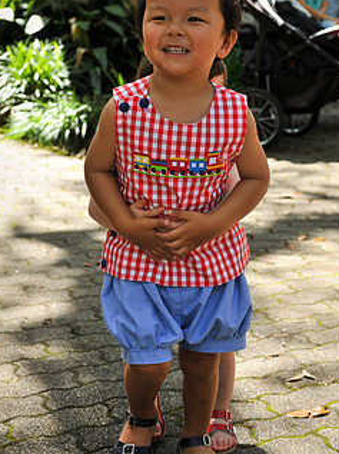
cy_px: 182
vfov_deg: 27.4
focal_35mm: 71
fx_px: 929
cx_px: 184
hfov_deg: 20.7
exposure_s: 1/250
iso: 250
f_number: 5.6
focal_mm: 52
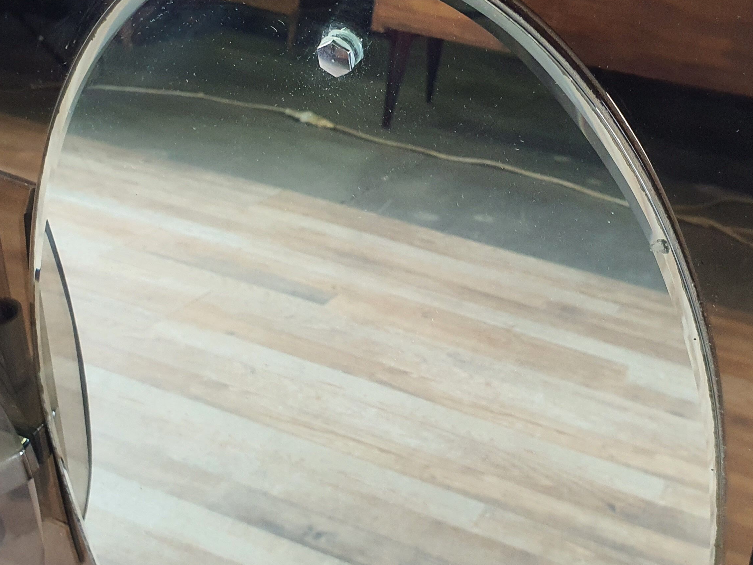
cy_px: 247
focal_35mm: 46
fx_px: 1001
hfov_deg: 41.2
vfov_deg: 31.5
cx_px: 416
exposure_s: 1/50
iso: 320
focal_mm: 4.3
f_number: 2.4
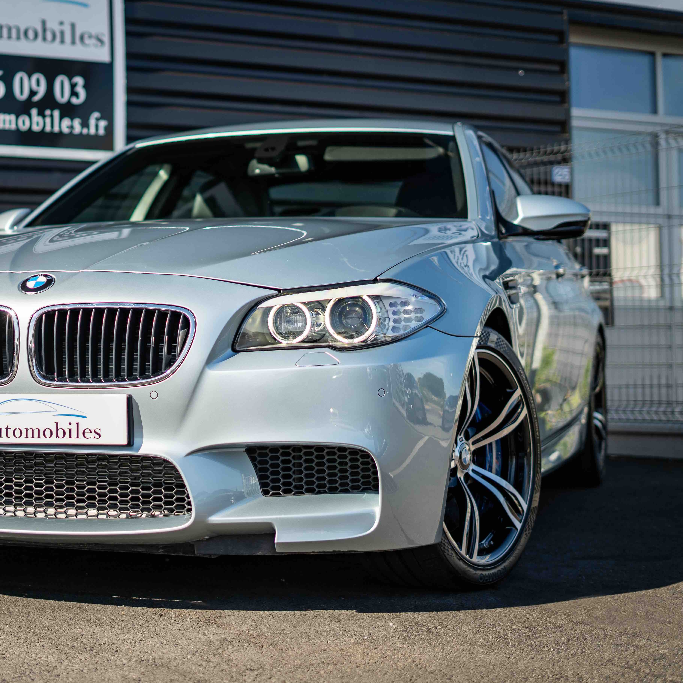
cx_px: 173
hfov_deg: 24.4
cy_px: 326
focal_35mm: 70
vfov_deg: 24.7
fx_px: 1563
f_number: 1.8
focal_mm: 50
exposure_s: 1/2000
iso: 100
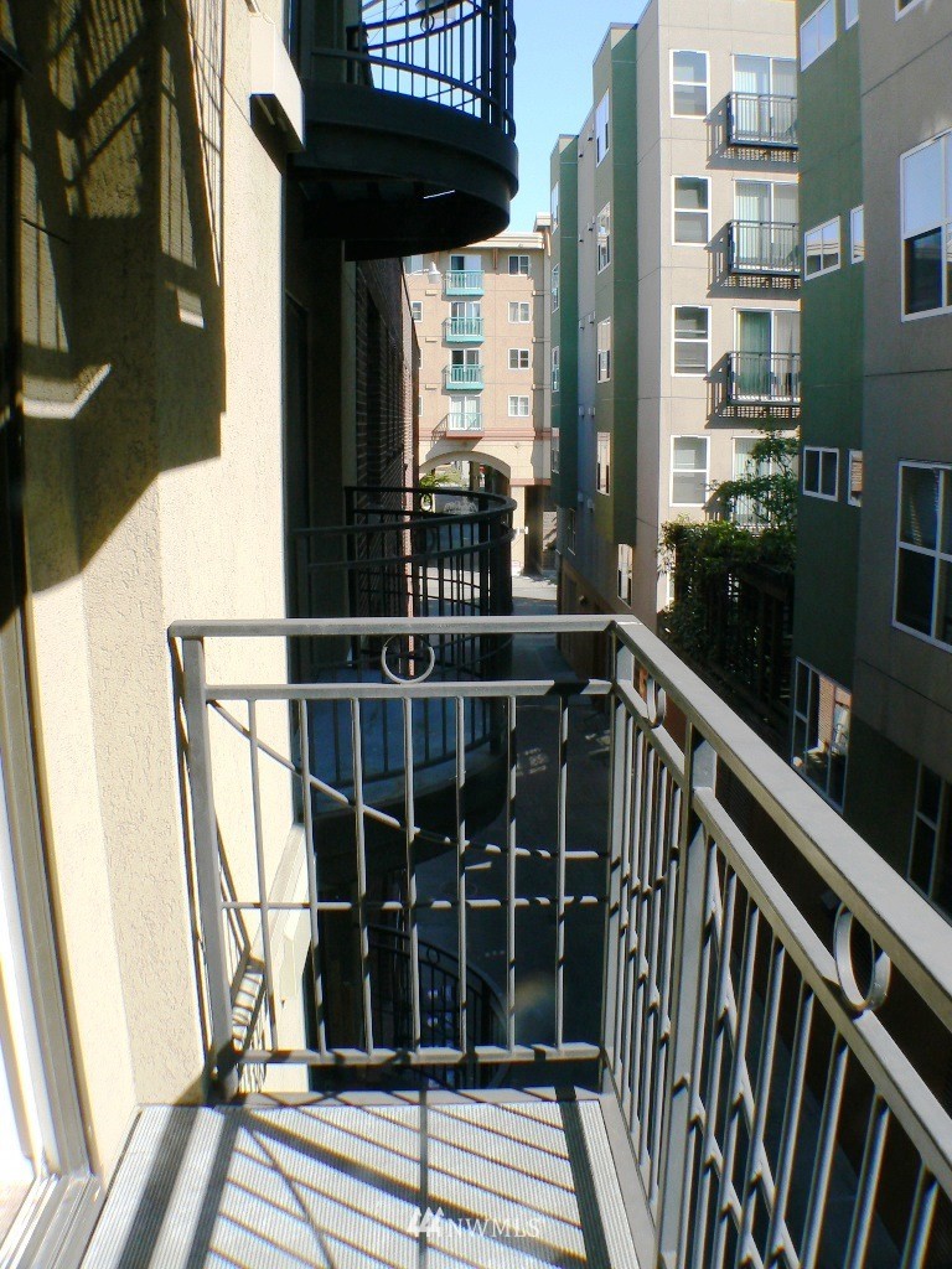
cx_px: 476
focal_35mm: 36
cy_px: 634
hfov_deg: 39.7
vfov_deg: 51.4
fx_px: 1320
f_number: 5.6
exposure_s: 1/160
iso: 80
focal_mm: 6
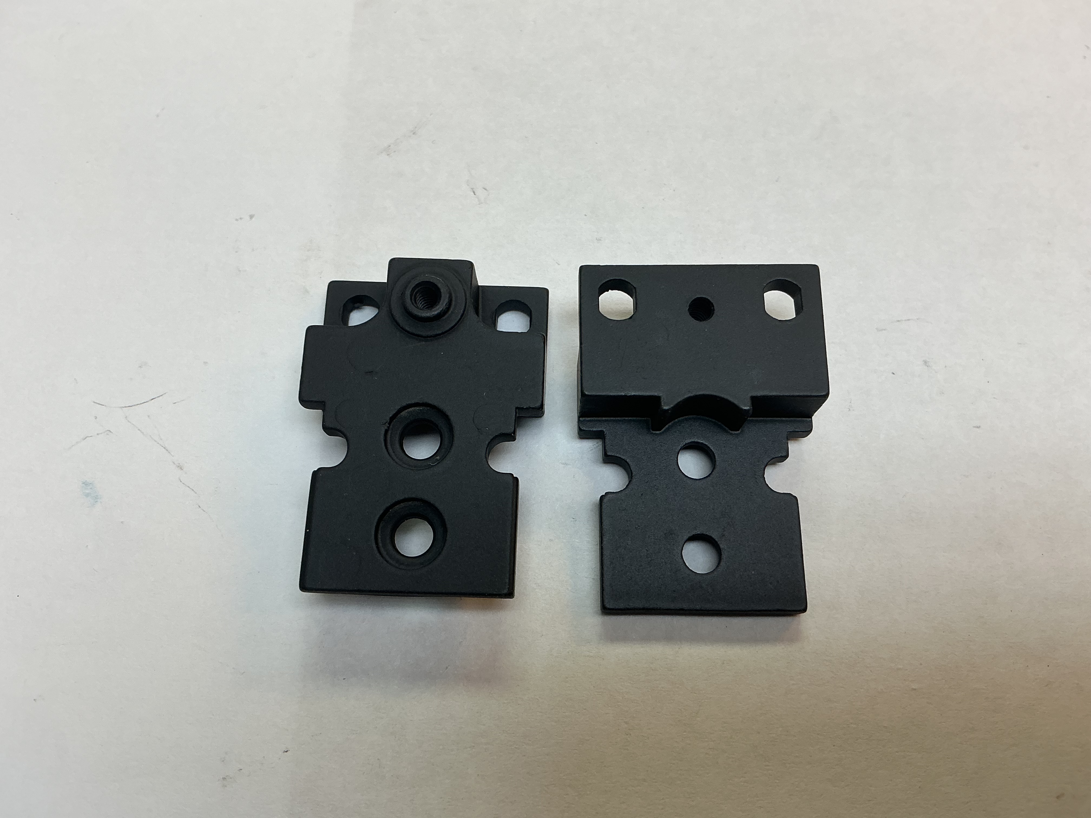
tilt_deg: -70.3
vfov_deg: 48.2
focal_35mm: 29
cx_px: 546
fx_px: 914
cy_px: 409
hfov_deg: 61.7
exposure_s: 1/100
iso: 32
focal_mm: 3
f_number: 1.8
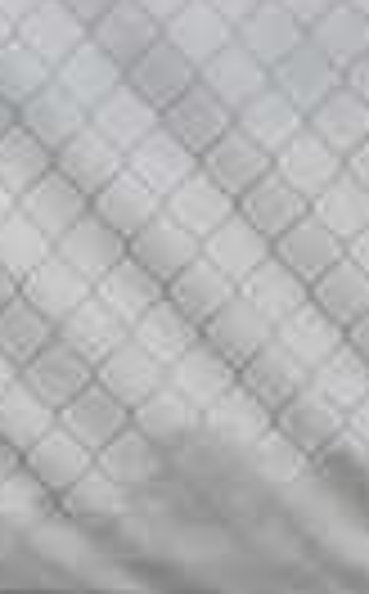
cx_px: 1202
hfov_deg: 6.6
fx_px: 2828
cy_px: 846
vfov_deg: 11.6
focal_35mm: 175
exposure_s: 1/640
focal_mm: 26
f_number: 8
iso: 125
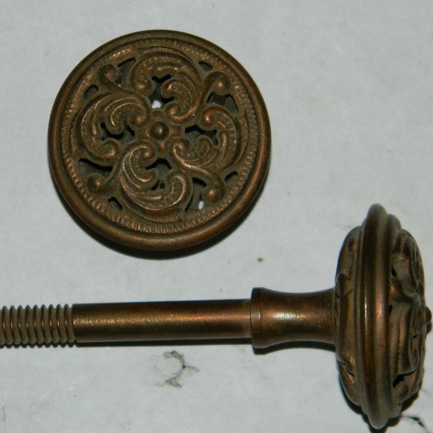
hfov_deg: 5.3
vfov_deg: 5.3
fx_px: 4656
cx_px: 182
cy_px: 217
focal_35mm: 329
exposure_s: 1/100
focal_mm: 50
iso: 200
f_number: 5.6
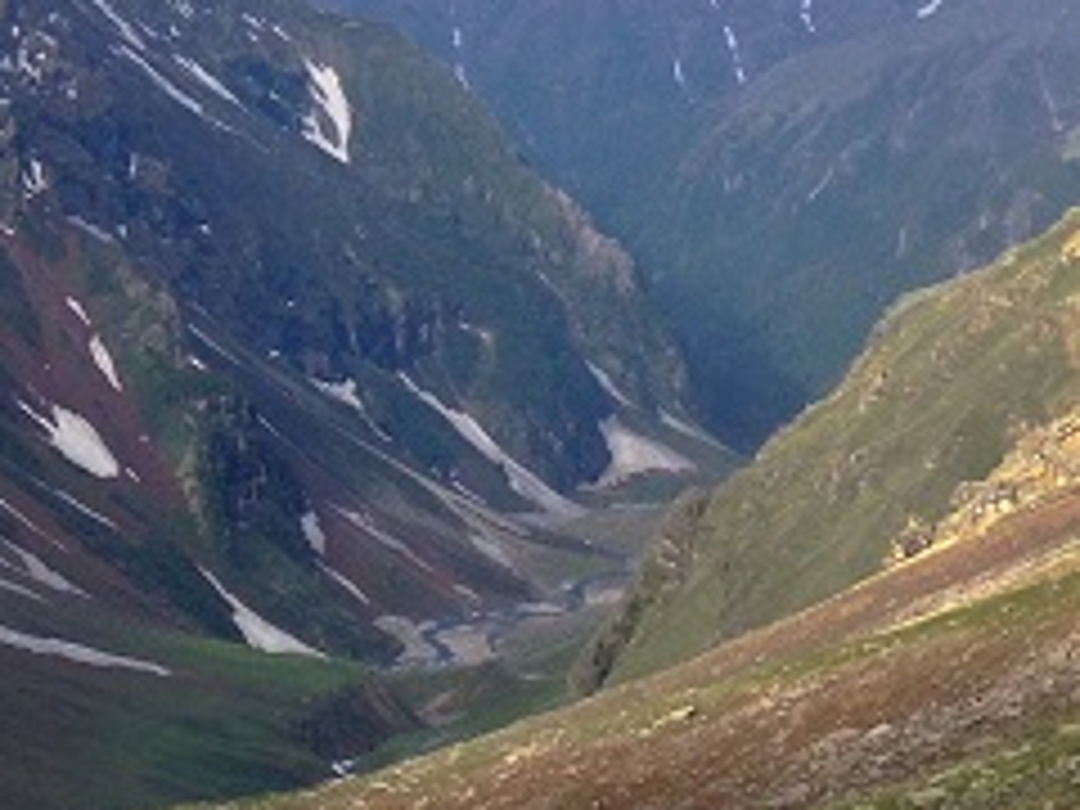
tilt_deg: -1.7
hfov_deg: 17.0
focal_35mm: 112
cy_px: -90
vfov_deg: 13.0
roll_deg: -0.2
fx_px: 3494
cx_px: -126
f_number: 2.4
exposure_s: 1/669
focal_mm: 4.12
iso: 50
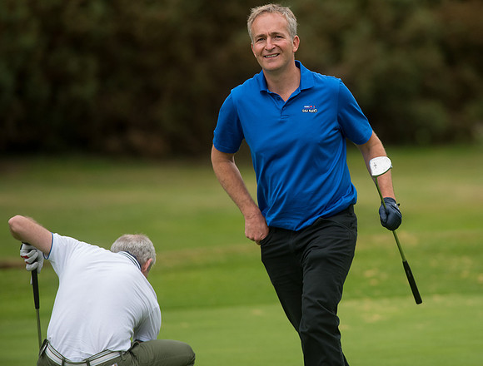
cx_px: 329
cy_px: 143
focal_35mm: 404
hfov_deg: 4.9
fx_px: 5656
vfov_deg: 3.7
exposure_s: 1/2500
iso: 800
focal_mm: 300
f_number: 4
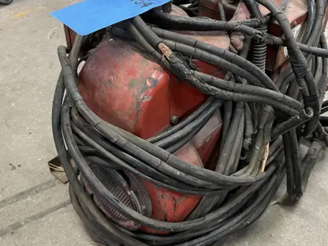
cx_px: 182
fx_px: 351
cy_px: 120
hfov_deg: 50.1
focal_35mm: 37
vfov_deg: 38.7
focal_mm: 5.1
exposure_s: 1/40
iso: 640
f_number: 1.6
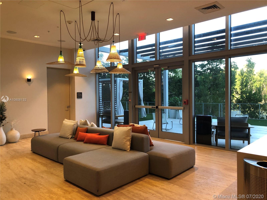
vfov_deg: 49.7
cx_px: 134
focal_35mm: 28
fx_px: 216
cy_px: 100
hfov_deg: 63.4
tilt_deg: -0.6
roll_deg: +1.2
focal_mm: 4
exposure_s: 1/30
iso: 40
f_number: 1.8
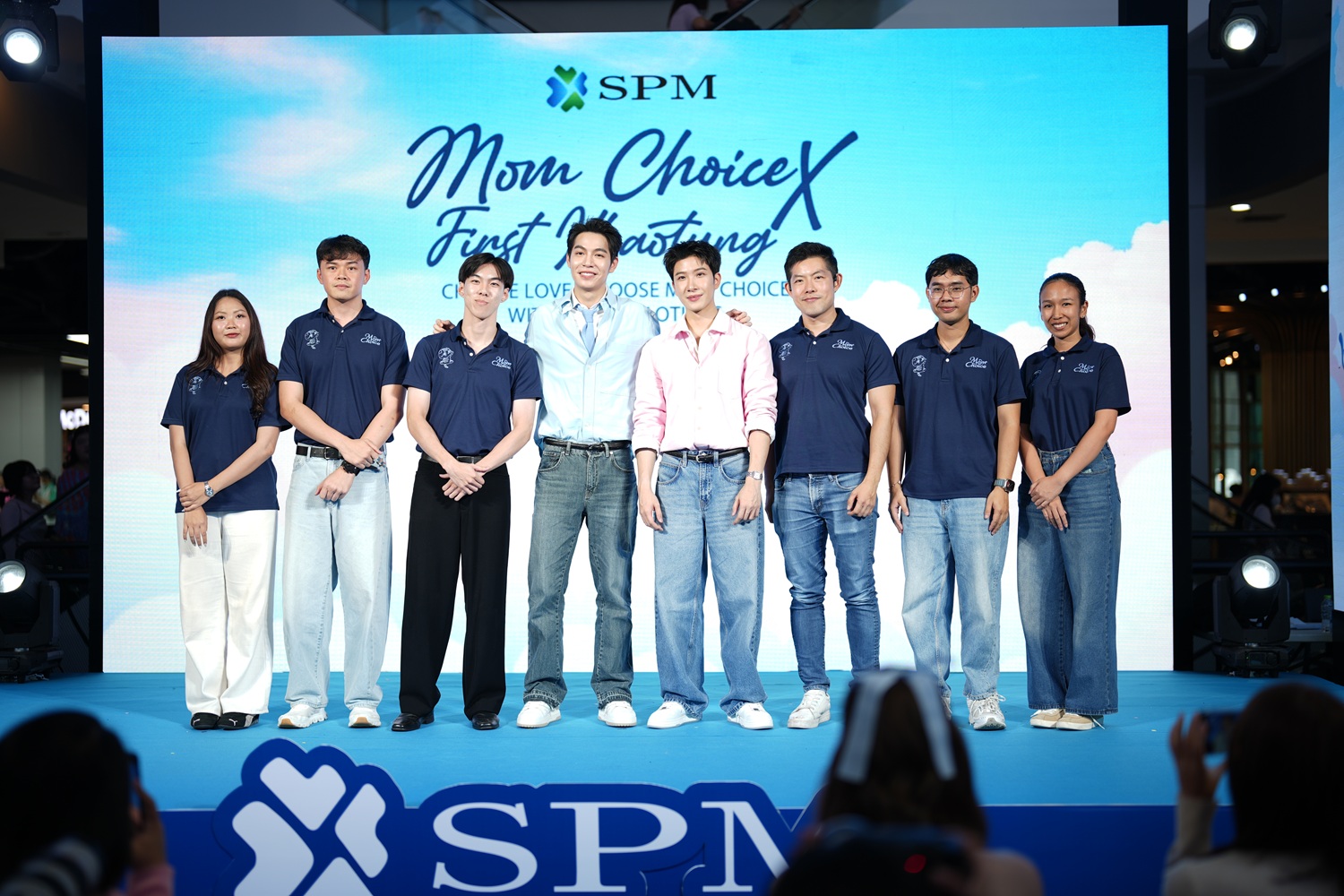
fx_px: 1867
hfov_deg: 39.6
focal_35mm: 50
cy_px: 448
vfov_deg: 27.0
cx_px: 672
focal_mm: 50
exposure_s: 1/160
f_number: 1.2
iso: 50
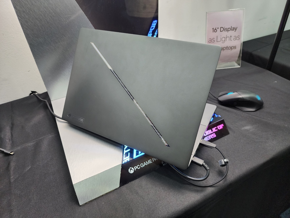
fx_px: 193
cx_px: 145
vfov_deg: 58.9
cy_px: 109
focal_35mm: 23
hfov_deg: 73.9
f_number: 1.8
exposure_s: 1/100
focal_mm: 6.4
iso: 320
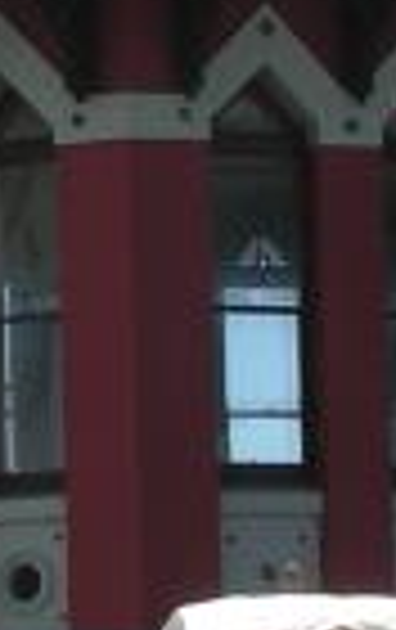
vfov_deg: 7.7
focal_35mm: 271
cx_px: -104
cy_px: 324
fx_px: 4660
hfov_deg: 4.8
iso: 50
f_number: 6.3
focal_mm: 8.9
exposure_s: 1/239
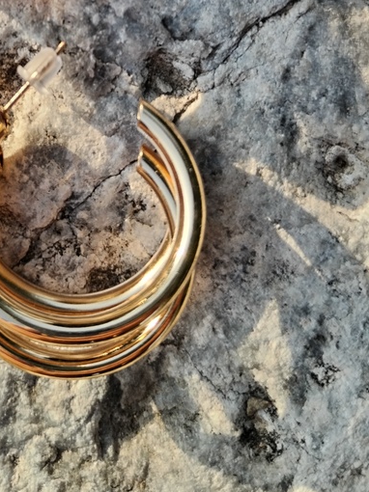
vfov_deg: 35.0
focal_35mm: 51
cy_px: 35
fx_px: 725
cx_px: 82
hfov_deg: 28.0
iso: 100
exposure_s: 1/365
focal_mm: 4.75
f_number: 1.8
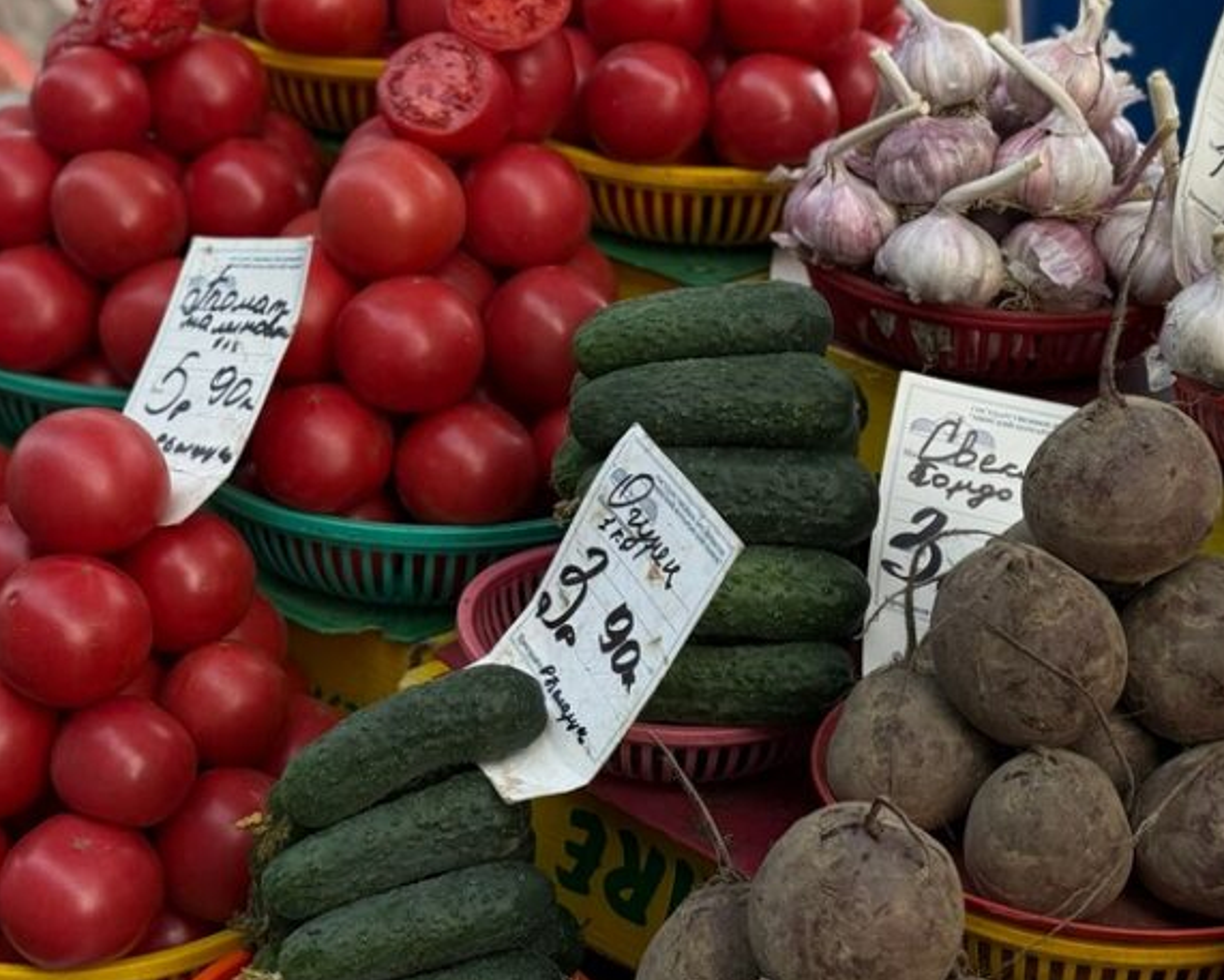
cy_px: 472
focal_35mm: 84
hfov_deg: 22.7
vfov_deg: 18.3
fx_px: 3043
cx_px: 699
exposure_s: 1/229
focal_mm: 6.76
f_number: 1.78
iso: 64
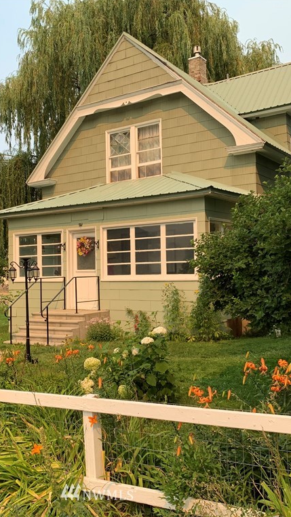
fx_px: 521
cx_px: 98
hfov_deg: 31.0
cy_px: 257
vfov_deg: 52.8
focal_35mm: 38
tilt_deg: +2.3
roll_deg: +1.3
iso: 25
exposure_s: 1/911
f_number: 1.8
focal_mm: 4.25
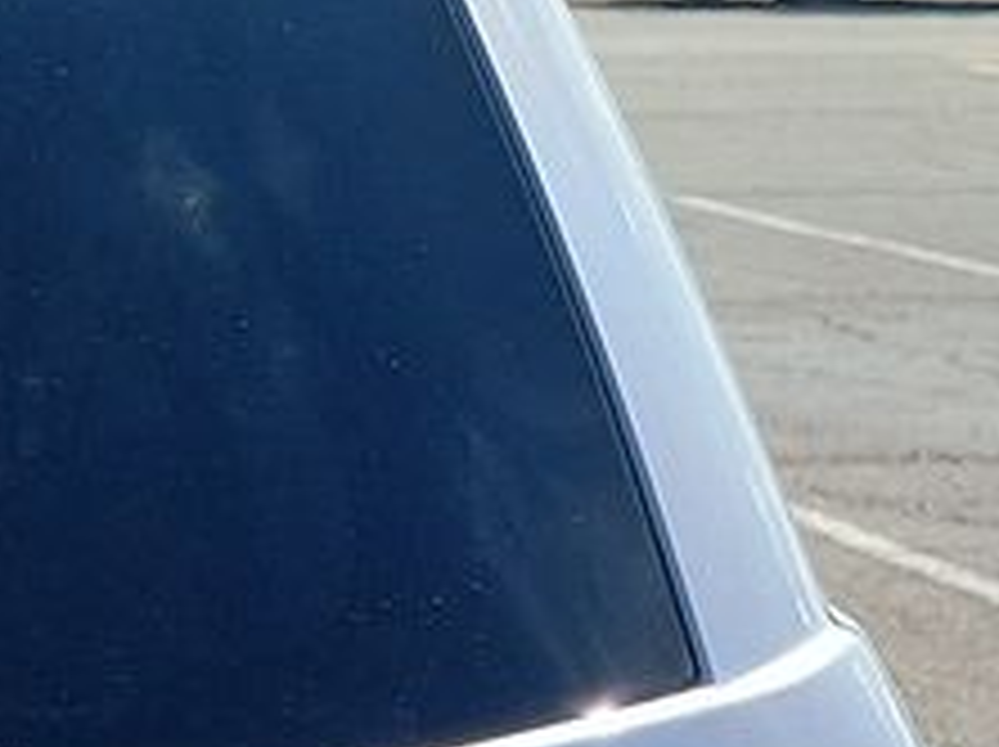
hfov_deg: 10.5
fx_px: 4987
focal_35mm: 173
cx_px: -976
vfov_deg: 8.2
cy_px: 1494
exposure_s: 1/651
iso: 50
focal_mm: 6.7
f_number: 1.8
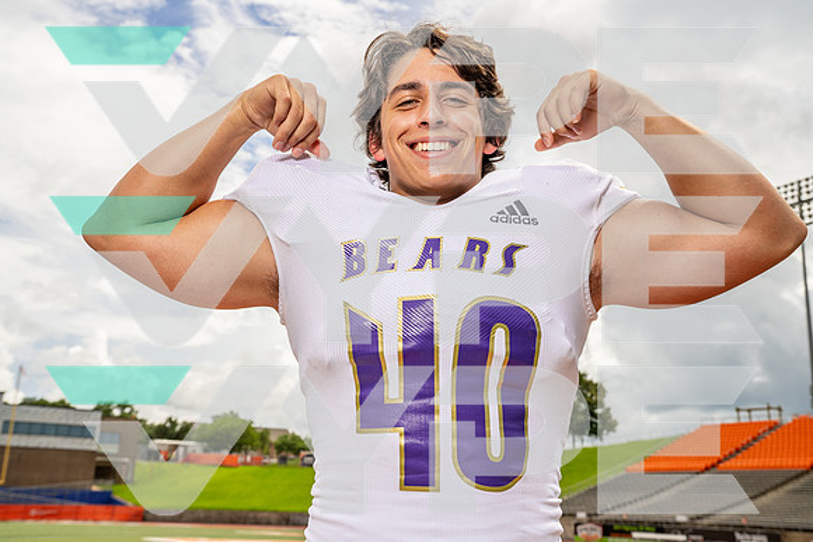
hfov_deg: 48.4
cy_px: 271
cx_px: 406
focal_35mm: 40
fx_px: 904
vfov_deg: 33.4
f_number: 8
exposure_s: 1/160
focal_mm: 40
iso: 100
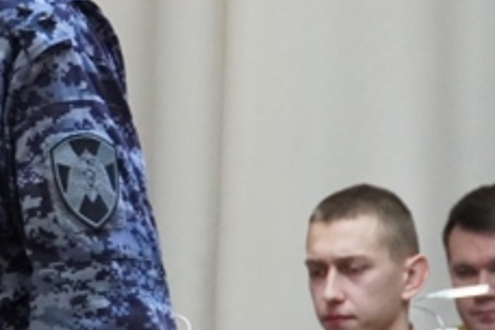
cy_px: 145
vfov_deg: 3.1
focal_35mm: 450
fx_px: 6182
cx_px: -206
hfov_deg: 4.6
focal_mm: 91
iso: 6400
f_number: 5.6
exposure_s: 1/60
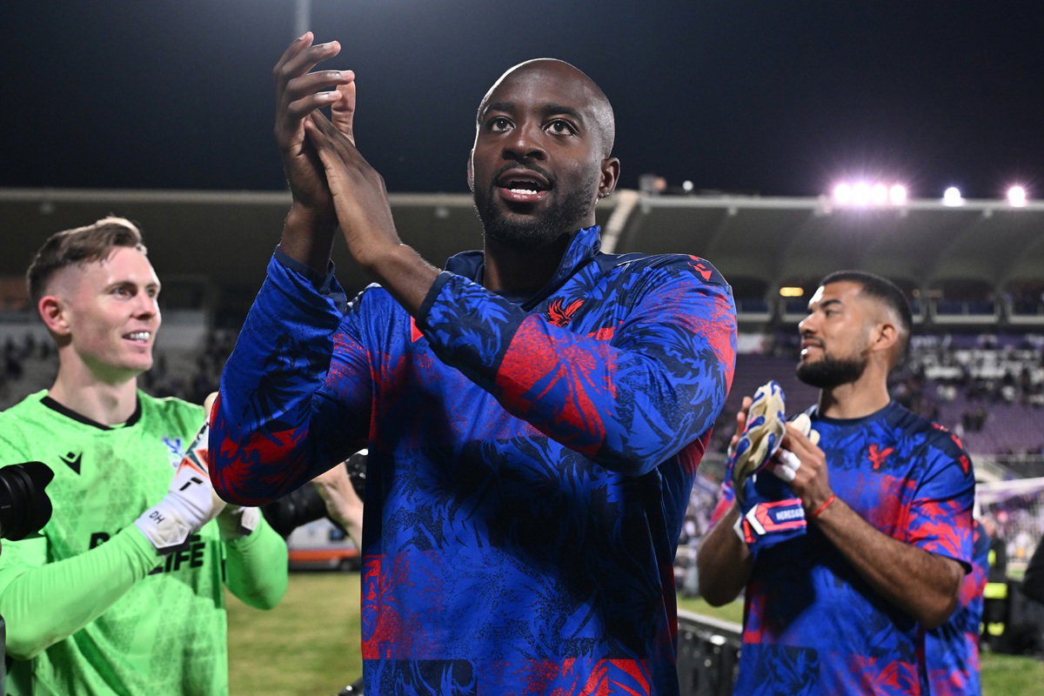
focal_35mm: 42
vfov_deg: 31.9
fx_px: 1218
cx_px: 522
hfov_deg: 46.4
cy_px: 348
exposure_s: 1/500
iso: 2000
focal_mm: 42
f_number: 4.5
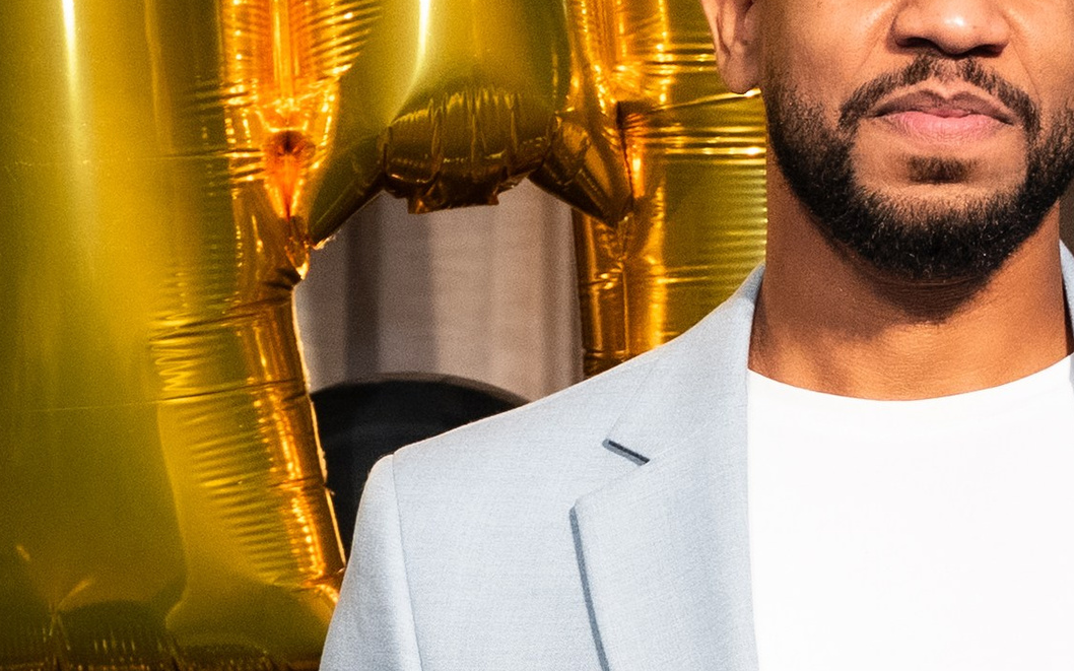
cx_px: -51
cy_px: 1059
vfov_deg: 5.8
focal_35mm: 225
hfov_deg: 9.3
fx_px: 6585
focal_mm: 38
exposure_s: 1/125
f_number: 2.8
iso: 1600
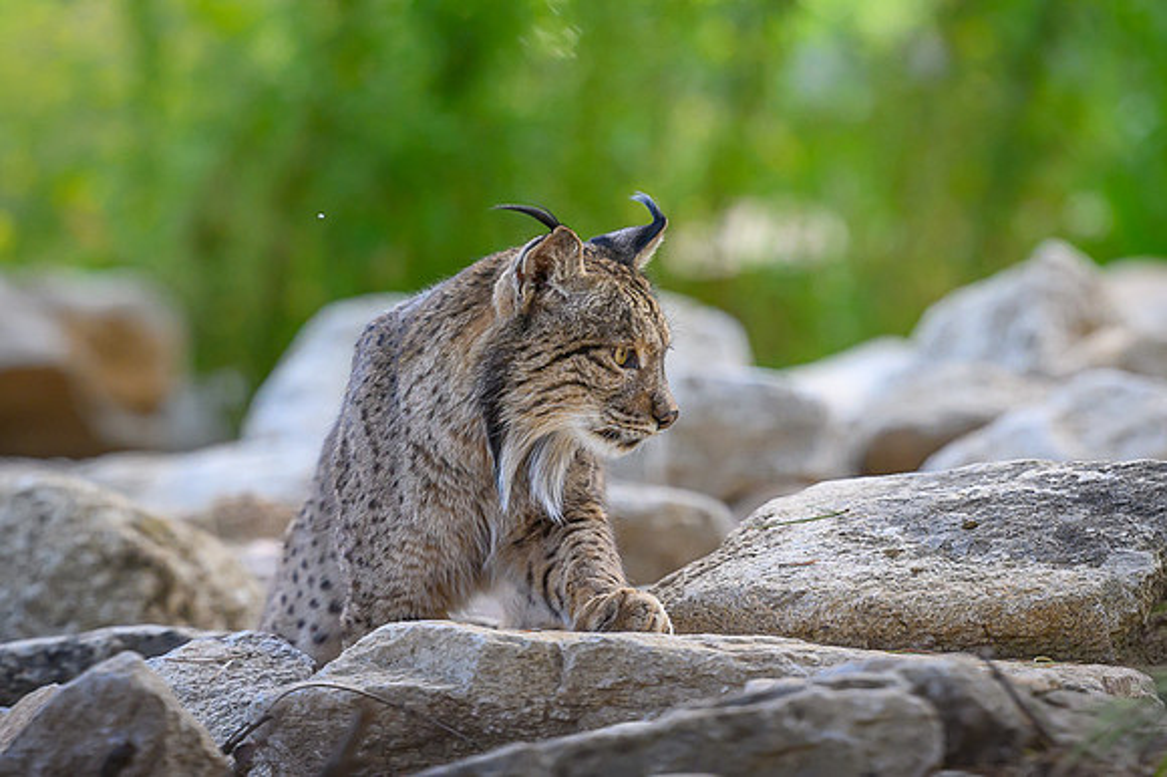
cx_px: 431
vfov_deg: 2.0
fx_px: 22300
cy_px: 530
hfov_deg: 3.0
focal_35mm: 688
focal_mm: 400
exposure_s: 1/2000
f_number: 4
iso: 1100
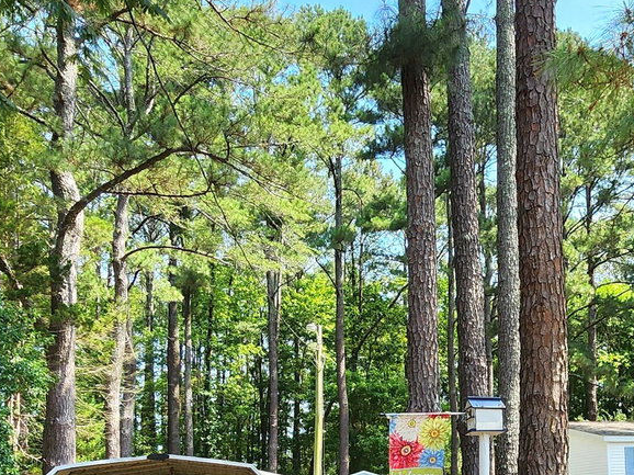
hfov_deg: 48.9
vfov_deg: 36.0
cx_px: 493
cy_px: 467
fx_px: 659
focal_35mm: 36
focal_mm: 2.2
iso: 50
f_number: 2.2
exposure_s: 1/556
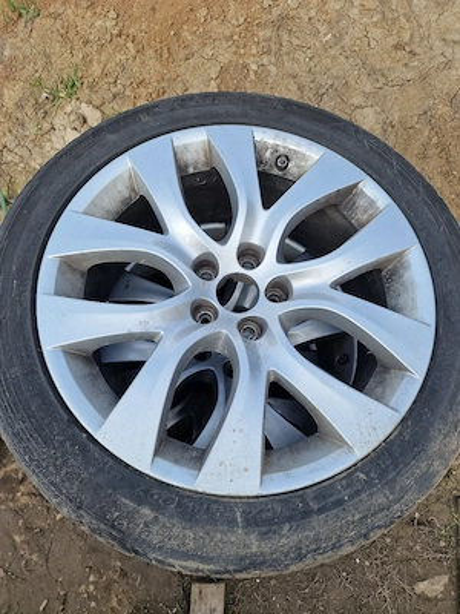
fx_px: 408
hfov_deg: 58.9
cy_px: 307
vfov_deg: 73.9
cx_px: 230
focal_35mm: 23
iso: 50
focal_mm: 6.4
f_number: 1.8
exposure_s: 1/476
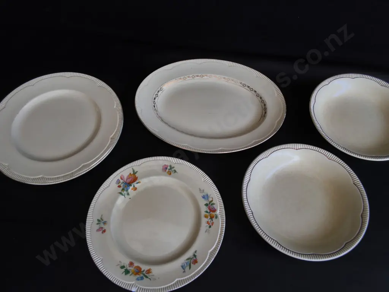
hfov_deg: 65.3
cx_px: 194
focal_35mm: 27
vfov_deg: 51.4
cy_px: 146
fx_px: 303
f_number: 2
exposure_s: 1/167
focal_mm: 2.87
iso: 32
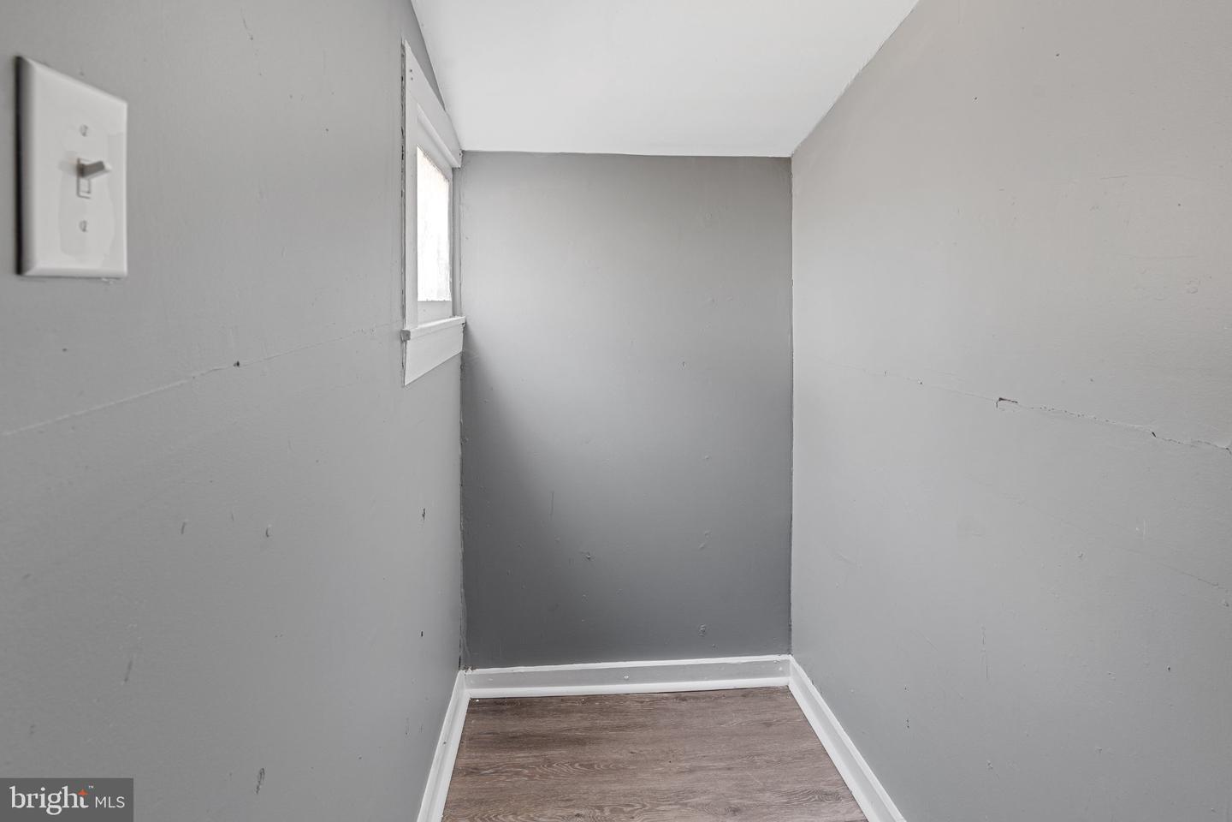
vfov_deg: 73.7
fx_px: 548
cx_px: 616
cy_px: 411
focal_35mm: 16
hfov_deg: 96.7
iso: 320
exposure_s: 2.5
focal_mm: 16
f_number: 8
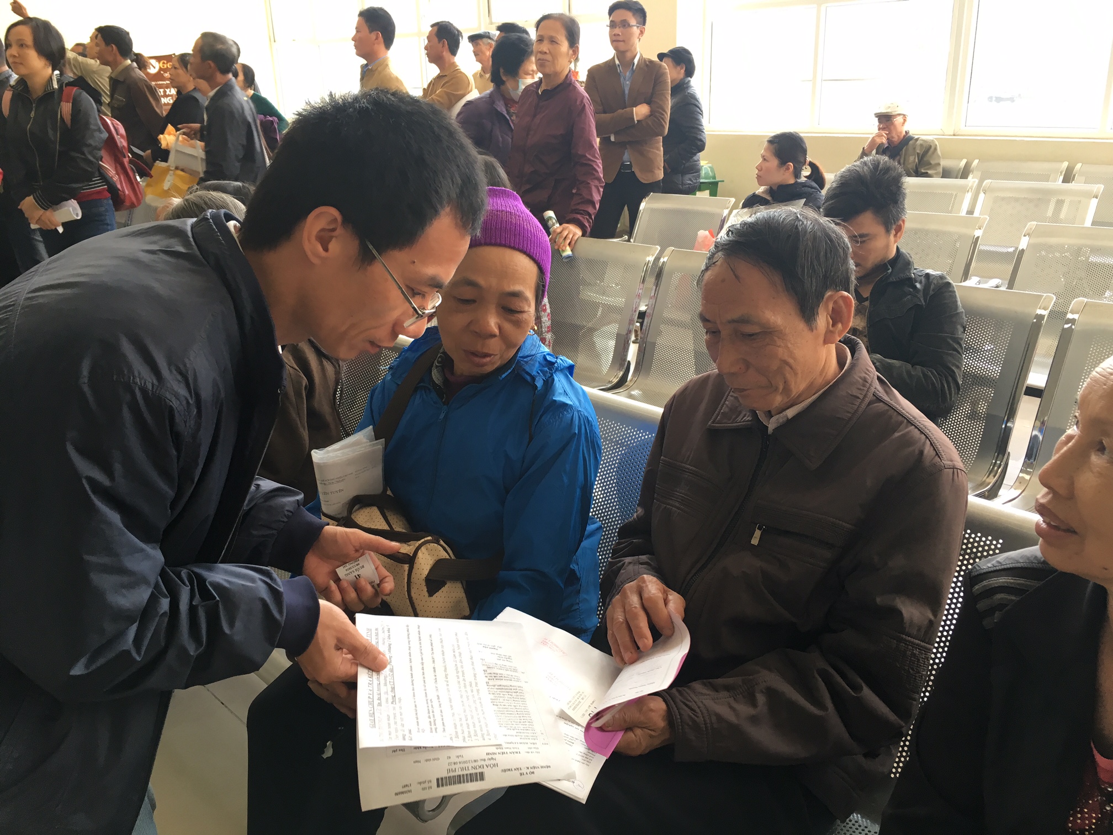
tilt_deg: -19.7
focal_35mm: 29
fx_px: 932
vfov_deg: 48.2
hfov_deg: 61.7
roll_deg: +1.5
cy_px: 418
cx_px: 556
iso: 25
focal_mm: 4.15
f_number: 2.2
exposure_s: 1/33
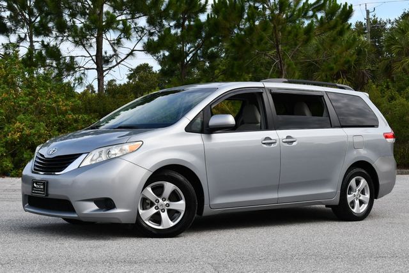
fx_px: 682
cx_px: 204
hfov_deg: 33.4
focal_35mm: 60
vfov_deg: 22.7
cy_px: 136
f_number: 8
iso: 200
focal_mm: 30
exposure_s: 1/250
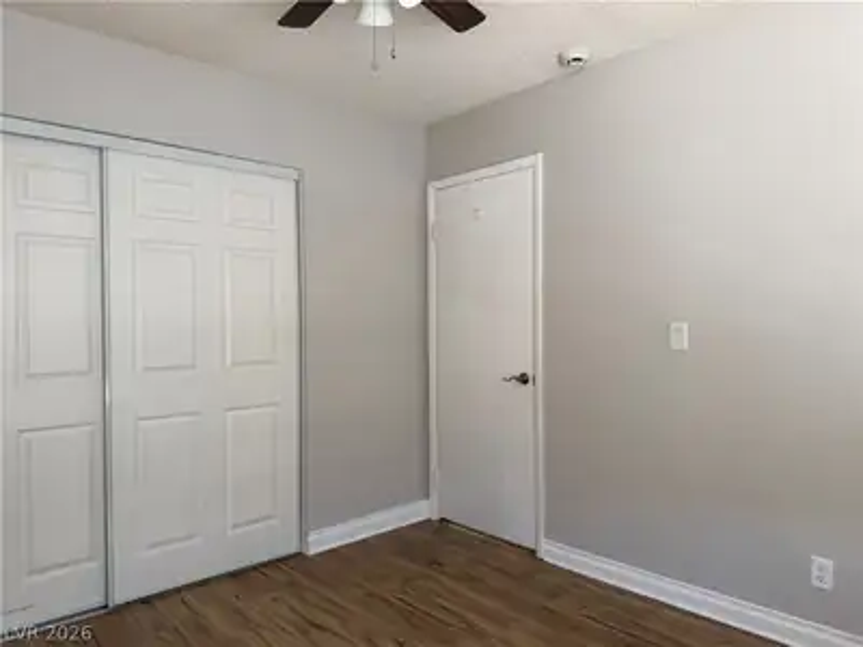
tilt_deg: -0.7
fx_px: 598
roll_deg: +0.3
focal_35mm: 24
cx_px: 432
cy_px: 324
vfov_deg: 56.8
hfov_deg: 71.6
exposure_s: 1/114
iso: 200
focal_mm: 6.76
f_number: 1.78
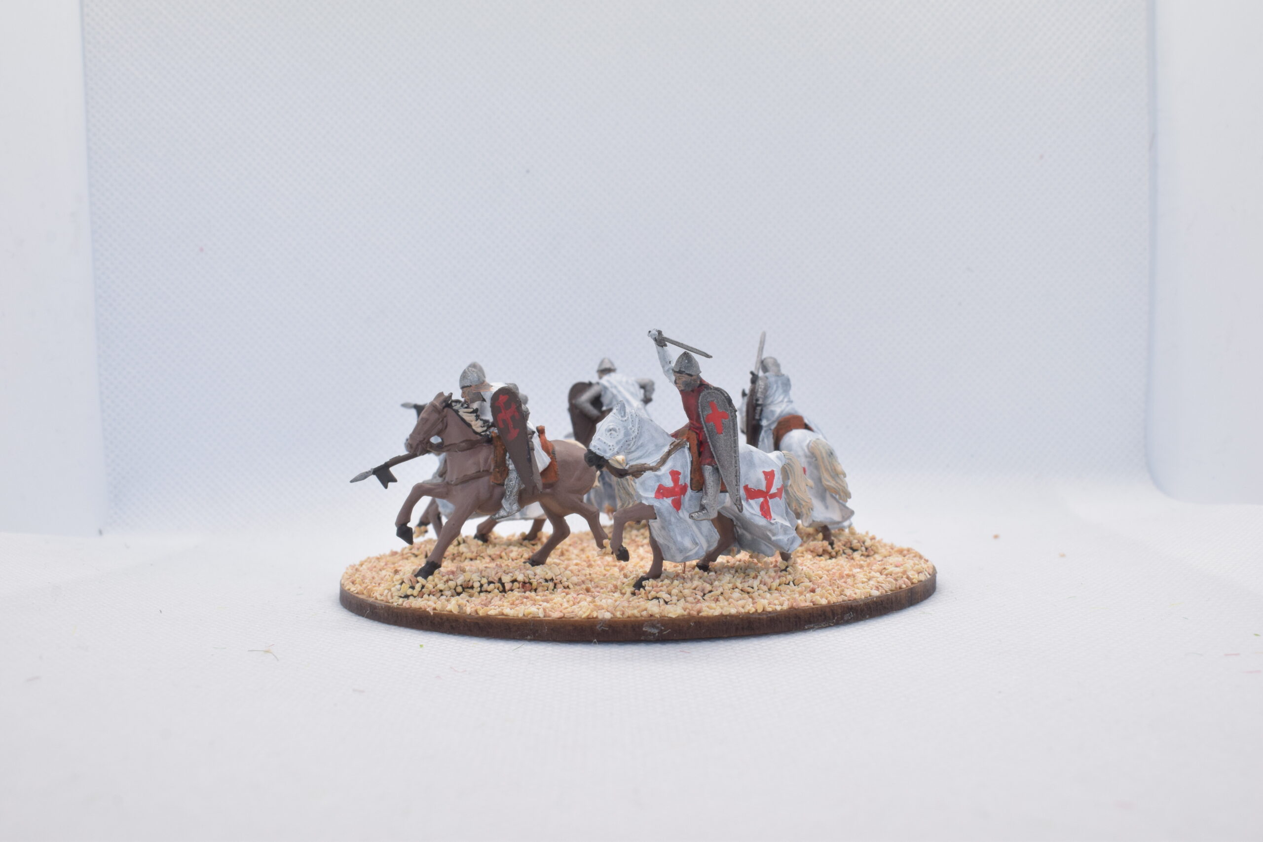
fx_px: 1473
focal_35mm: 42
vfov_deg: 31.9
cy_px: 421
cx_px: 632
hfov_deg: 46.4
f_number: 16
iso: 800
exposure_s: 1/60
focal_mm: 28
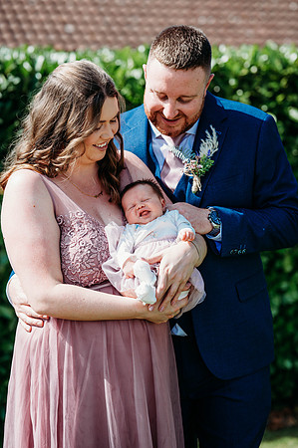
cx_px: 149
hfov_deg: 16.0
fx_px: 1058
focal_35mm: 85
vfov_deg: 23.9
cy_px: 224
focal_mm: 85
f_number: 3.2
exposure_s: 1/800
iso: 100
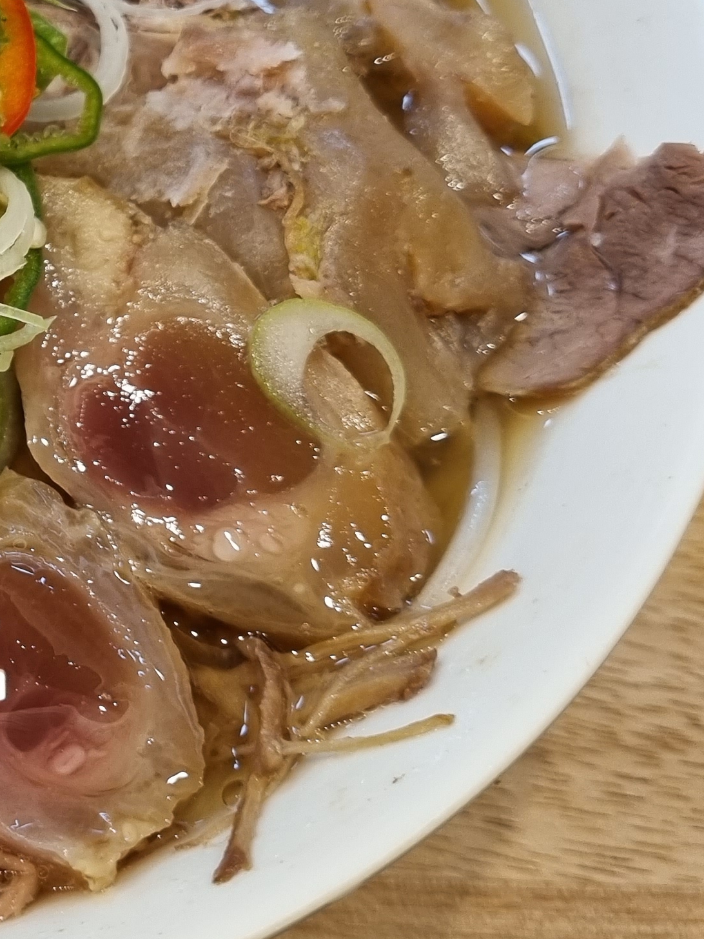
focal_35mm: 72
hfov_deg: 18.4
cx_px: -313
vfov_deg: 26.8
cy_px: 280
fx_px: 1952
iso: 160
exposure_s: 1/120
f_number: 1.8
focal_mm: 5.4
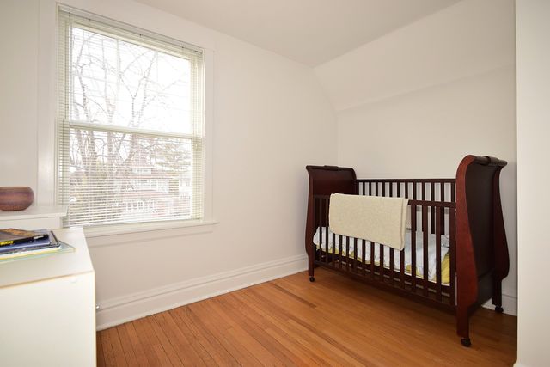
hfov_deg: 92.4
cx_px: 275
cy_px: 184
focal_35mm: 17
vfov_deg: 69.7
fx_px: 264
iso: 640
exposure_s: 1/125
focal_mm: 11.5
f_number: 6.3
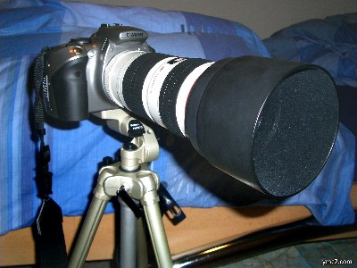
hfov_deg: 45.8
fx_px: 423
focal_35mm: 41
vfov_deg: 35.1
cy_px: 134
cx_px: 178
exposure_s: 1/60
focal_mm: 6.8
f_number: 2.8
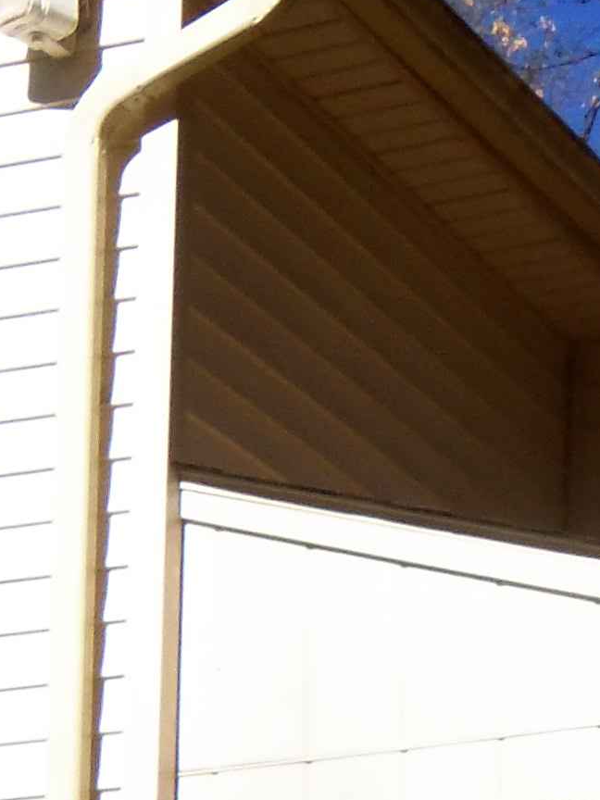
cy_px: 1014
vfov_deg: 13.7
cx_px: 828
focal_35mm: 139
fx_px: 3212
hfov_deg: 10.4
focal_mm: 5.1
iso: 64
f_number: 10.8
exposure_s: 1/80
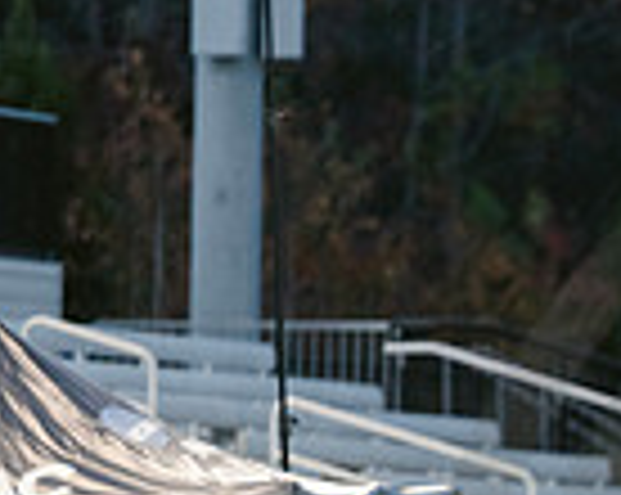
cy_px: 781
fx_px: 14517
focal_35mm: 791
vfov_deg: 2.0
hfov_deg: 2.4
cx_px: 1192
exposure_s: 1/250
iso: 1600
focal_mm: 200
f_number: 2.8
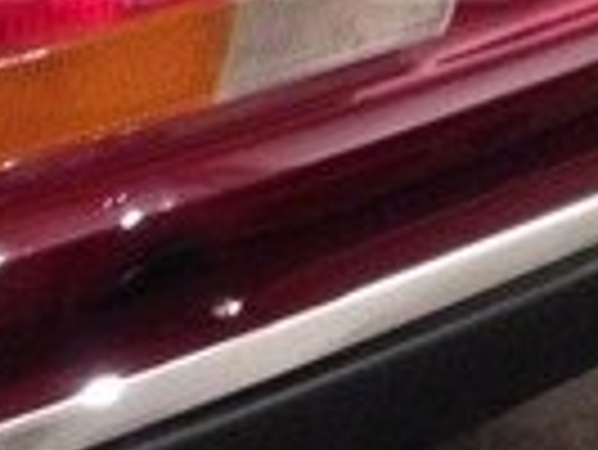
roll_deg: -0.7
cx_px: 49
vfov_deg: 9.0
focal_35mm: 164
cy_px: -65
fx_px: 2836
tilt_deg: -21.9
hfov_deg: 11.9
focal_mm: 4.12
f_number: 2.4
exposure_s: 1/15
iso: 500
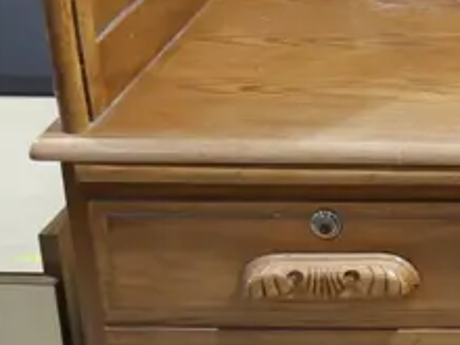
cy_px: 190
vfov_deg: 9.4
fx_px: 2100
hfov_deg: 11.4
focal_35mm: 158
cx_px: 889
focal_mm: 17
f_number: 4
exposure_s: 1/60
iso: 640
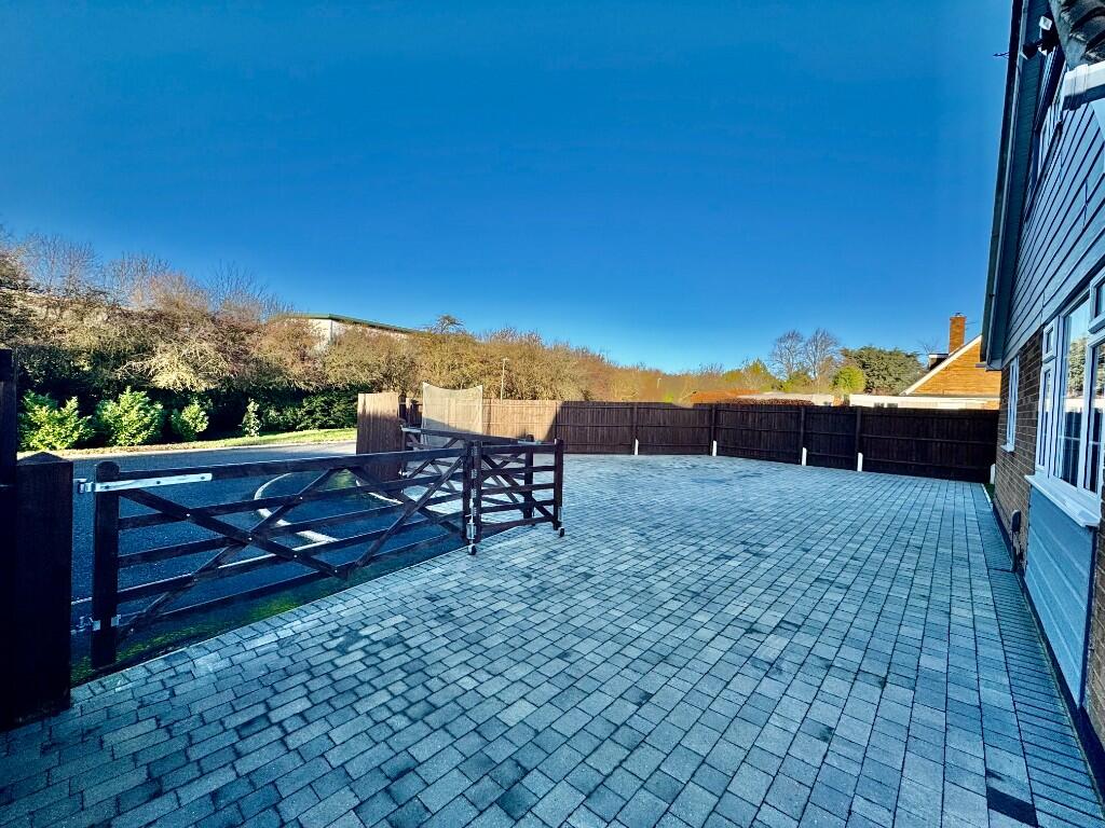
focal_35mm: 14
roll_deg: -2.1
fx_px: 447
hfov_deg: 102.1
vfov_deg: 85.7
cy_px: 414
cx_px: 552
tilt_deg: -1.5
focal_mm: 2.22
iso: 40
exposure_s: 1/779
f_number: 2.2
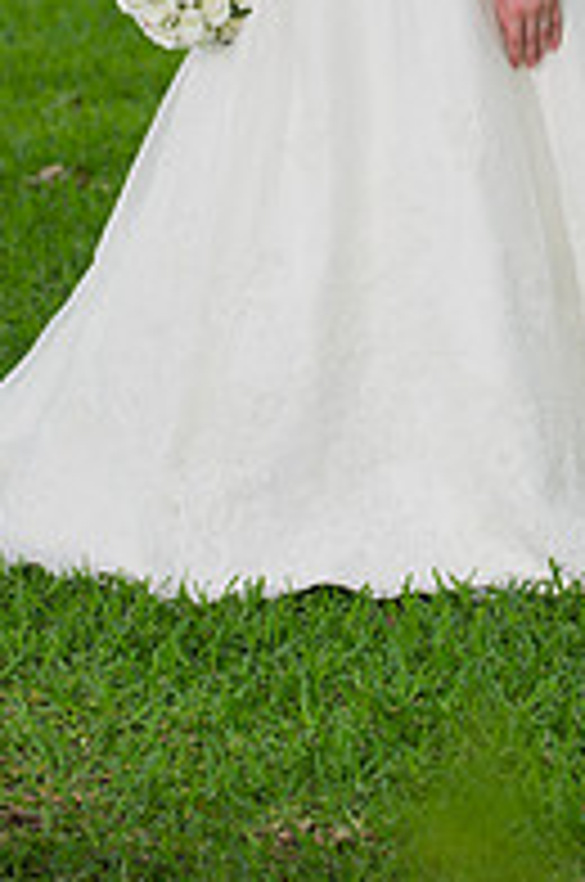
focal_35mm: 267
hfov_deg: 5.1
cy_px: -76
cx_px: 457
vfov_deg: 7.7
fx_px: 6531
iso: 500
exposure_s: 1/400
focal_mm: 116
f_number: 3.5
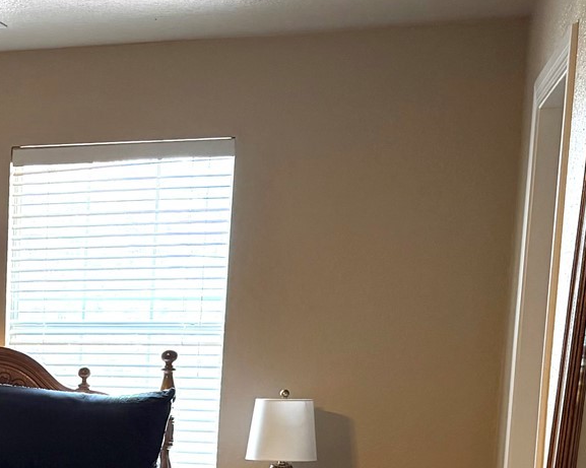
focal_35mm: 78
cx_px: -153
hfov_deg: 22.2
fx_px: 1352
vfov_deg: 18.9
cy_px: 517
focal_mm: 6.76
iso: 200
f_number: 1.78
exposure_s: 1/60
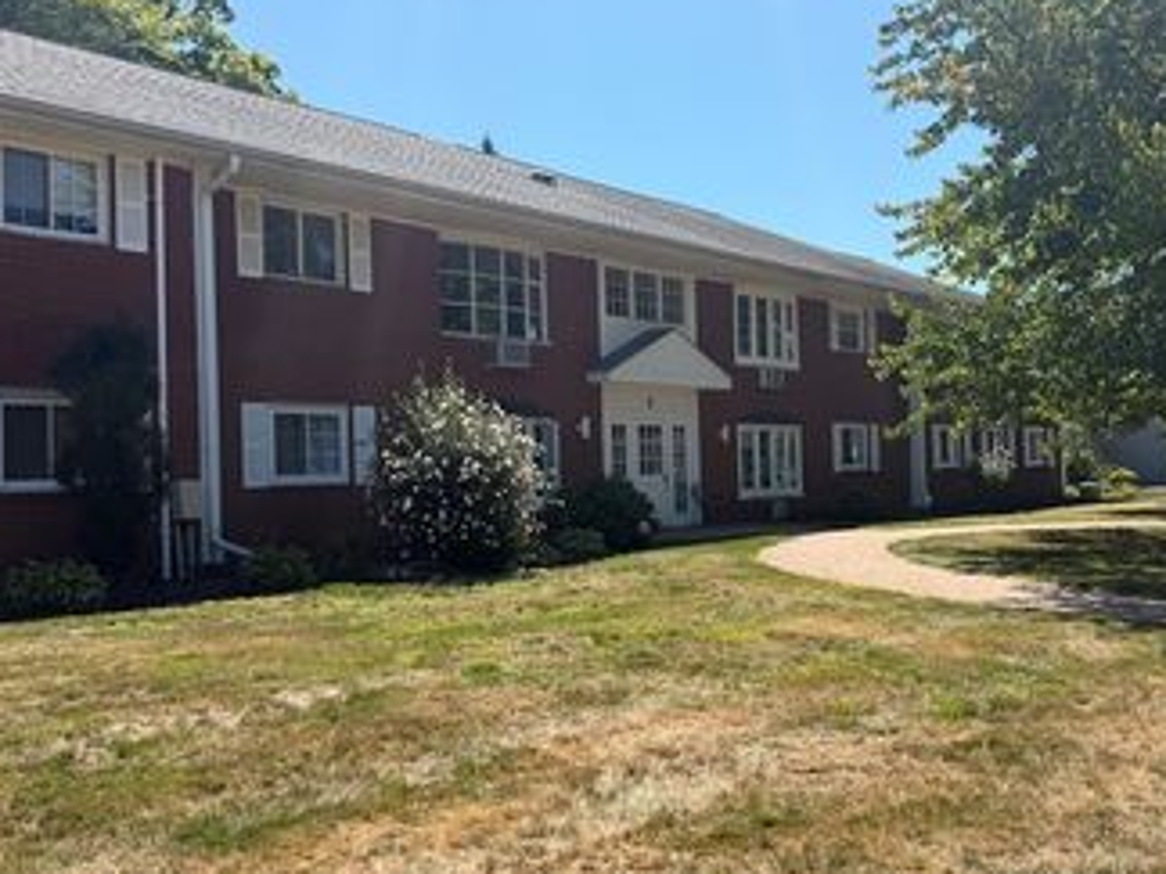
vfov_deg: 38.7
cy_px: 451
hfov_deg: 50.0
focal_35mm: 37
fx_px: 1246
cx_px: 669
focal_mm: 6.76
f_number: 1.78
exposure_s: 1/3425
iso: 80
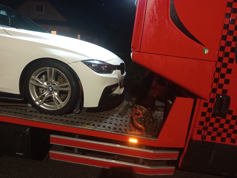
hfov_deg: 71.6
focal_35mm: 24
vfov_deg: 56.8
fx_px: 164
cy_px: 89
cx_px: 118
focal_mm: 5.24
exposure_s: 1/25
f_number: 1.7
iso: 1410
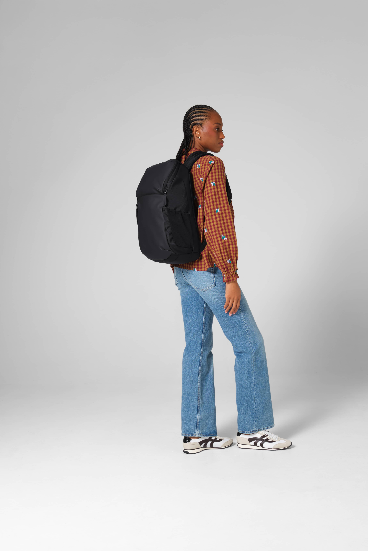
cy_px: 276
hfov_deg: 31.9
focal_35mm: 42
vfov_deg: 46.4
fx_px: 644
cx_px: 184
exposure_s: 1/125
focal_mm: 28.3
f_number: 8
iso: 160
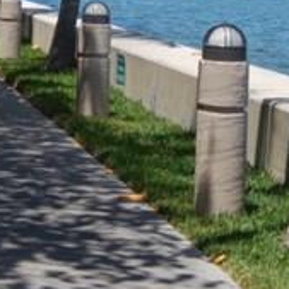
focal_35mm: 145
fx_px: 1370
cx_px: 86
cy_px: -43
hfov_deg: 12.0
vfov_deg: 11.8
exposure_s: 1/320
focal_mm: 30
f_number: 9
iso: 200
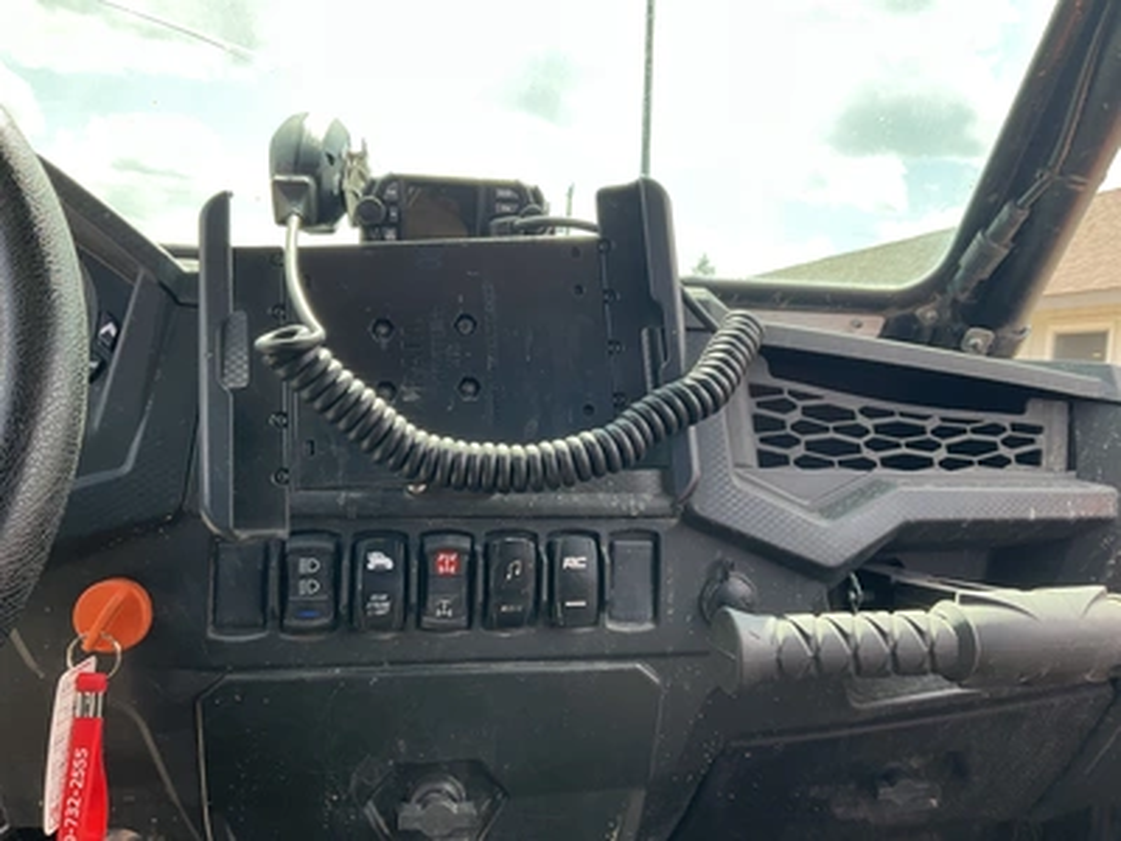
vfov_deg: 48.2
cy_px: 420
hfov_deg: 61.7
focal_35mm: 29
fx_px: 939
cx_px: 560
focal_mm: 3
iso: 20
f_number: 1.8
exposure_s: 1/202
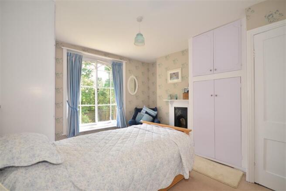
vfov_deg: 77.3
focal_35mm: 15
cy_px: 96
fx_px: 119
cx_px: 143
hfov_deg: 100.4
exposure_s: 1/60
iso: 200
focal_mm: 10
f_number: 5
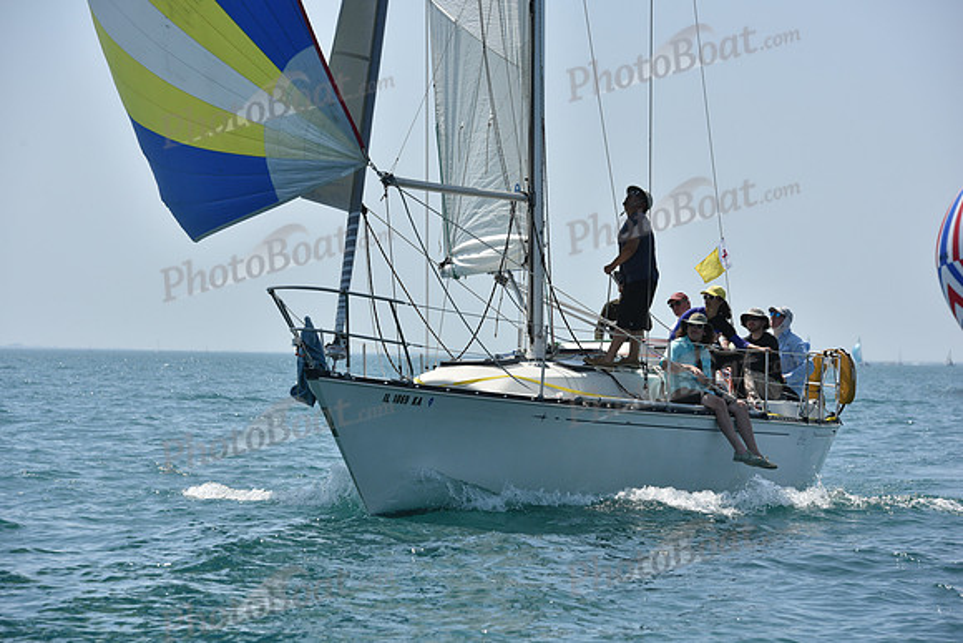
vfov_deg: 8.6
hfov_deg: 12.8
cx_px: 482
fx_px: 4281
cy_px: 322
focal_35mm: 160
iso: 250
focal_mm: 160
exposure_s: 1/1250
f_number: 8
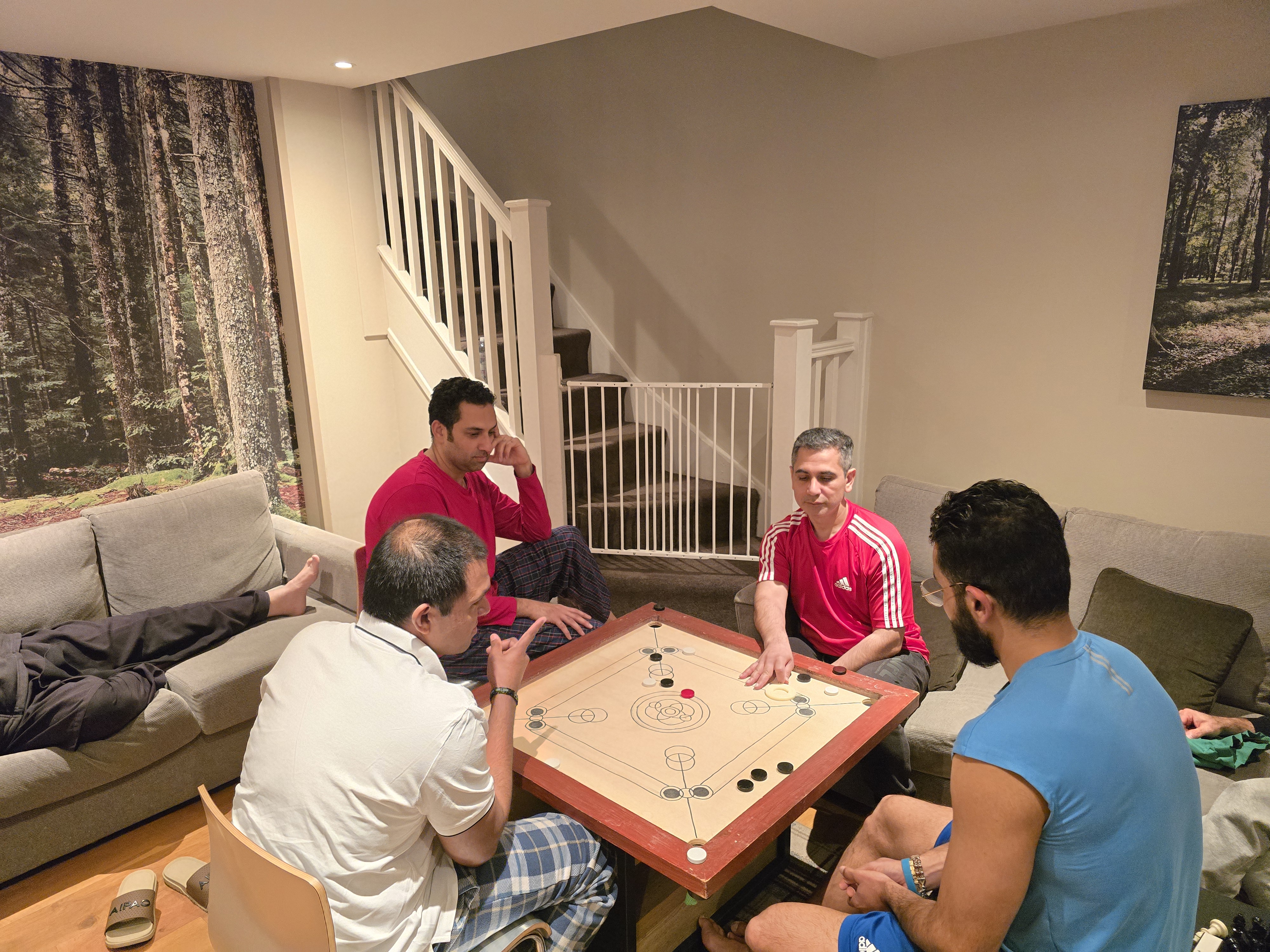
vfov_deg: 58.9
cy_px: 476
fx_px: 844
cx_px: 635
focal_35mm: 23
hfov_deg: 73.9
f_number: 1.7
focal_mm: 6.3
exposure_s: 1/100
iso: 2000
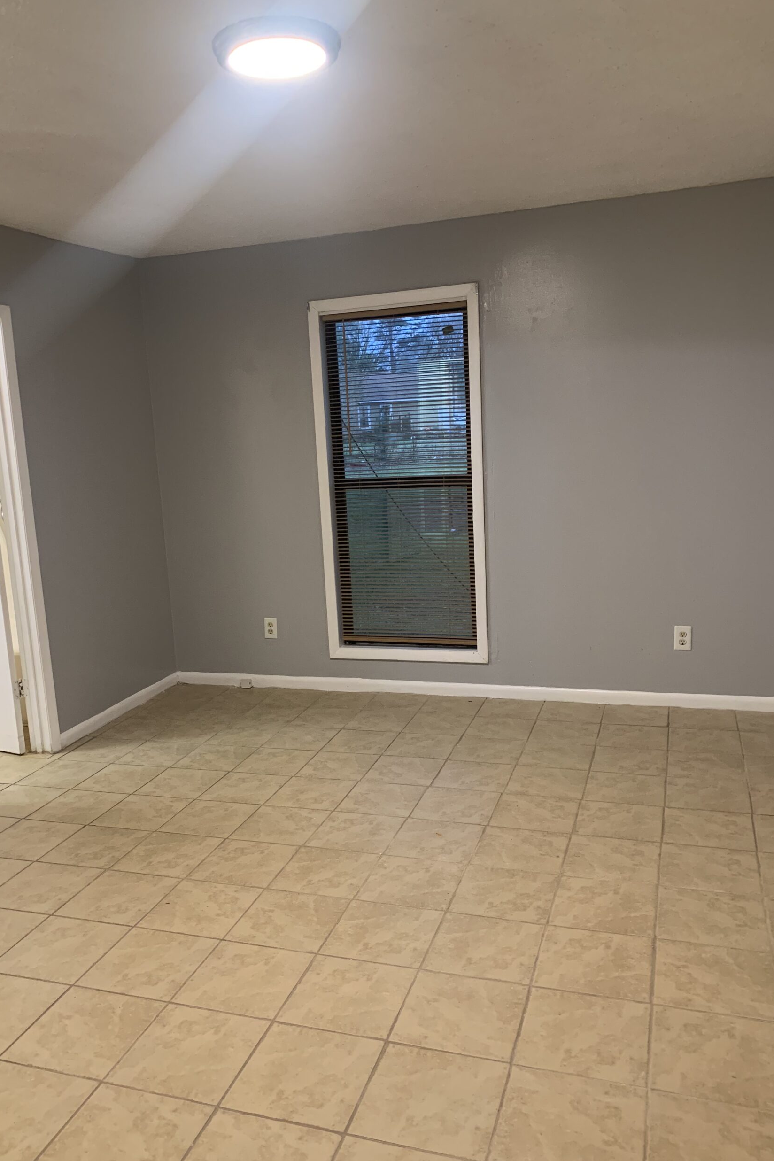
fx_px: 903
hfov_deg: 46.3
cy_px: 576
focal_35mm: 28
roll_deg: +3.0
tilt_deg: -9.7
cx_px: 352
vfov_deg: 65.5
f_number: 1.8
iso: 250
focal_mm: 4.25
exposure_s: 1/60
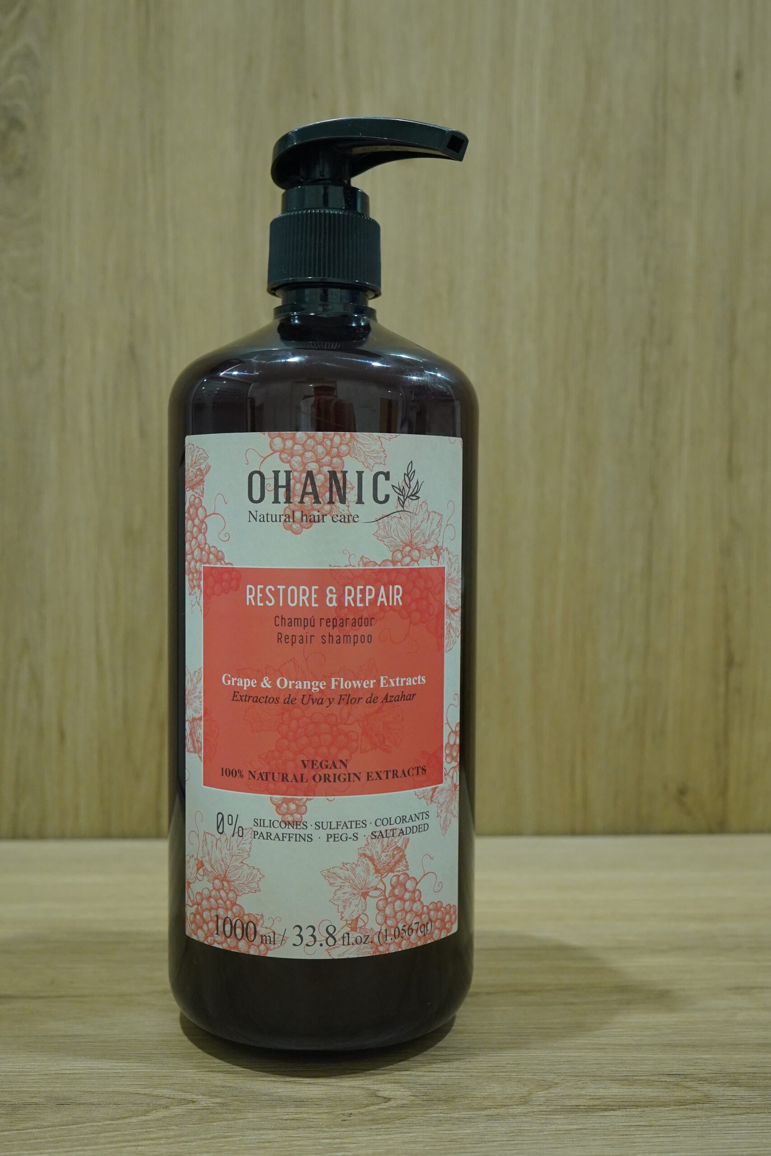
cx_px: 386
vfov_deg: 53.1
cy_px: 578
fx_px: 1156
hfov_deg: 36.9
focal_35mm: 36
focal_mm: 24
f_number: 6.3
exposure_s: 1/80
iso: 2000
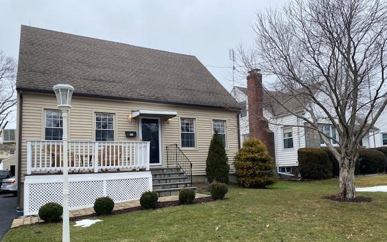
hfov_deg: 66.5
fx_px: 295
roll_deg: +1.2
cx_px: 194
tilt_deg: +4.5
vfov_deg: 44.3
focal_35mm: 28
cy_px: 145
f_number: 1.8
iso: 32
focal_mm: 4.25
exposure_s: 1/1346
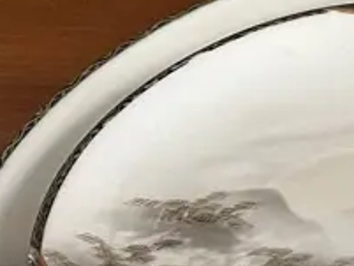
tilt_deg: -37.6
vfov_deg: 11.8
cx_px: 856
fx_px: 1248
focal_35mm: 122
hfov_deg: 12.5
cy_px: -81
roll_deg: -2.1
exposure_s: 1/50
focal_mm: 6.86
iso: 250
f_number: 1.78
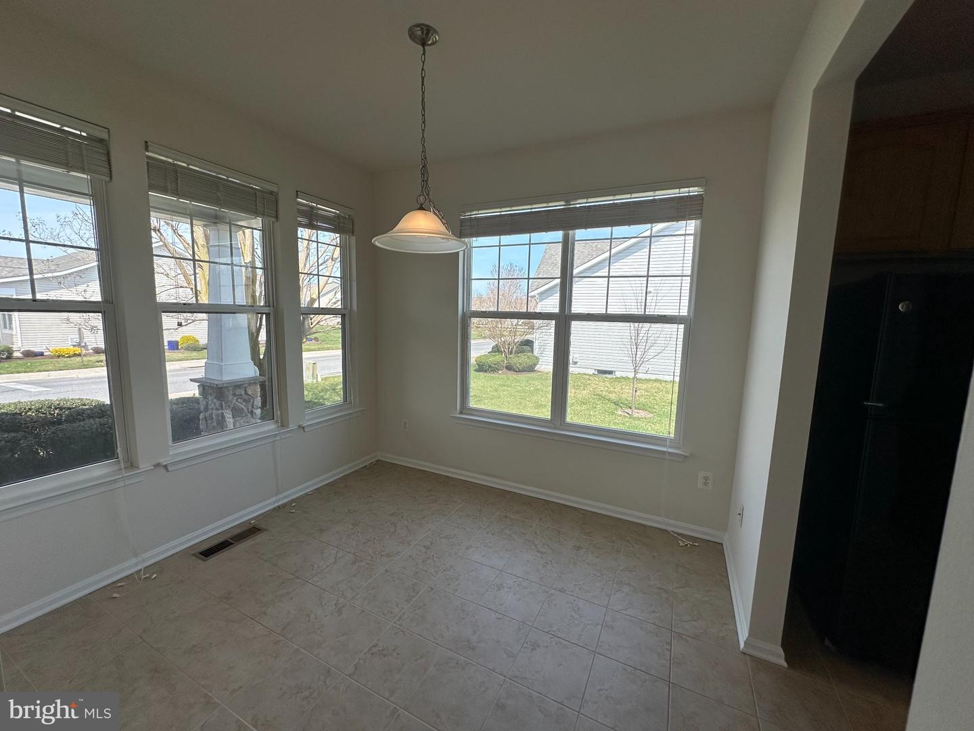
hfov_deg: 102.1
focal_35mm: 14
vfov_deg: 85.7
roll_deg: -1.5
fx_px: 394
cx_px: 487
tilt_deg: -6.8
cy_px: 366
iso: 40
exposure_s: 1/590
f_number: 2.2
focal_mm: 2.22
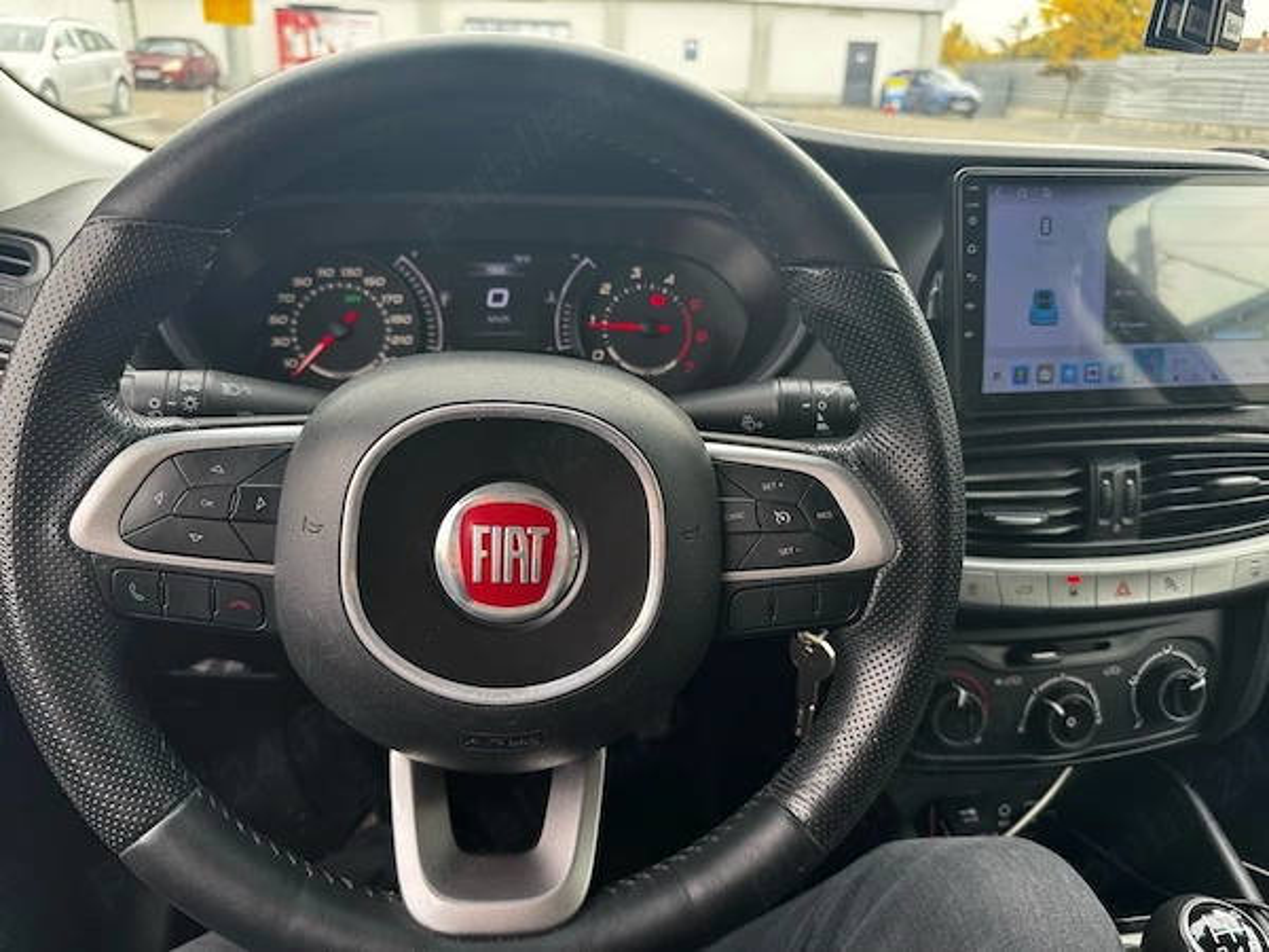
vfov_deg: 56.8
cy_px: 476
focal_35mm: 24
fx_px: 880
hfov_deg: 71.6
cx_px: 634
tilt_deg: -22.6
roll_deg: -1.8
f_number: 1.78
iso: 100
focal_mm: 6.76
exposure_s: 1/121
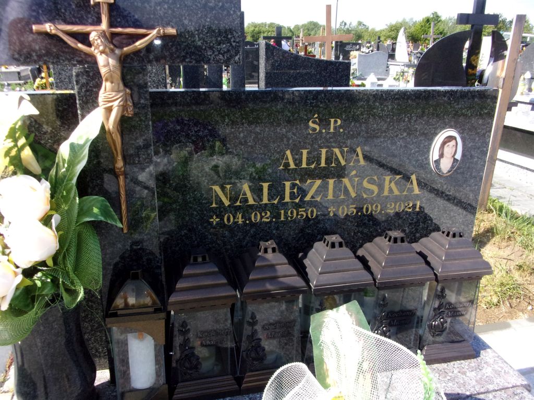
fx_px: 432
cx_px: 267
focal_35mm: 28
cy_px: 200
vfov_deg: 49.7
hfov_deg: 63.4
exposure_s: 1/100
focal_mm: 5.1
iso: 200
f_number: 10.8
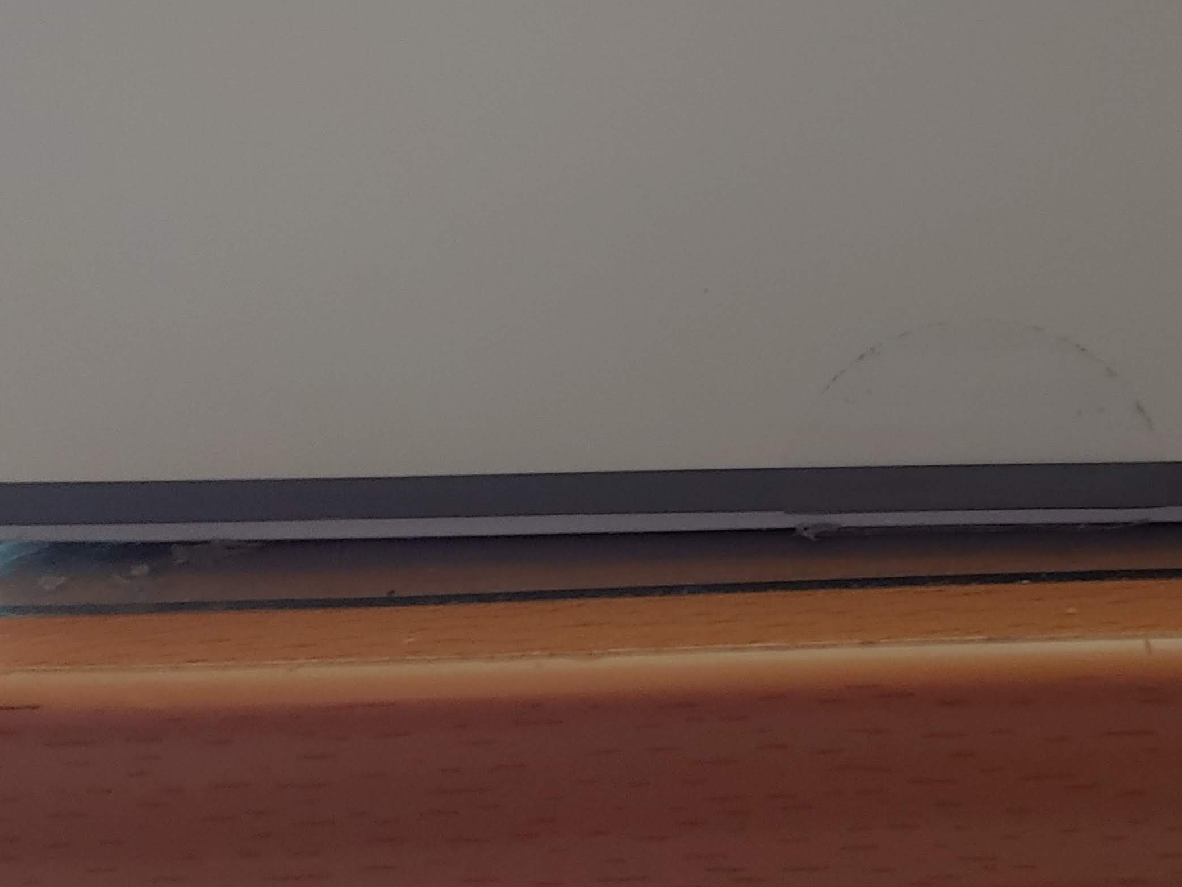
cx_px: 899
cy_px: 274
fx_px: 2117
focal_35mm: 62
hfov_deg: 30.6
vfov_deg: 23.5
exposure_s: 1/11
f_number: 1.5
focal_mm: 4.23
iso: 500
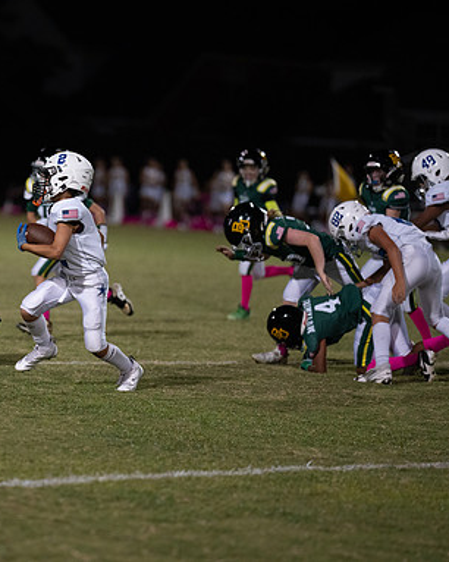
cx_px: 51
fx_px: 3192
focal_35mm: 192
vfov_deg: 10.1
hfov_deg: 8.0
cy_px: 280
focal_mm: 135
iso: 4000
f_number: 1.8
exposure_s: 1/1000
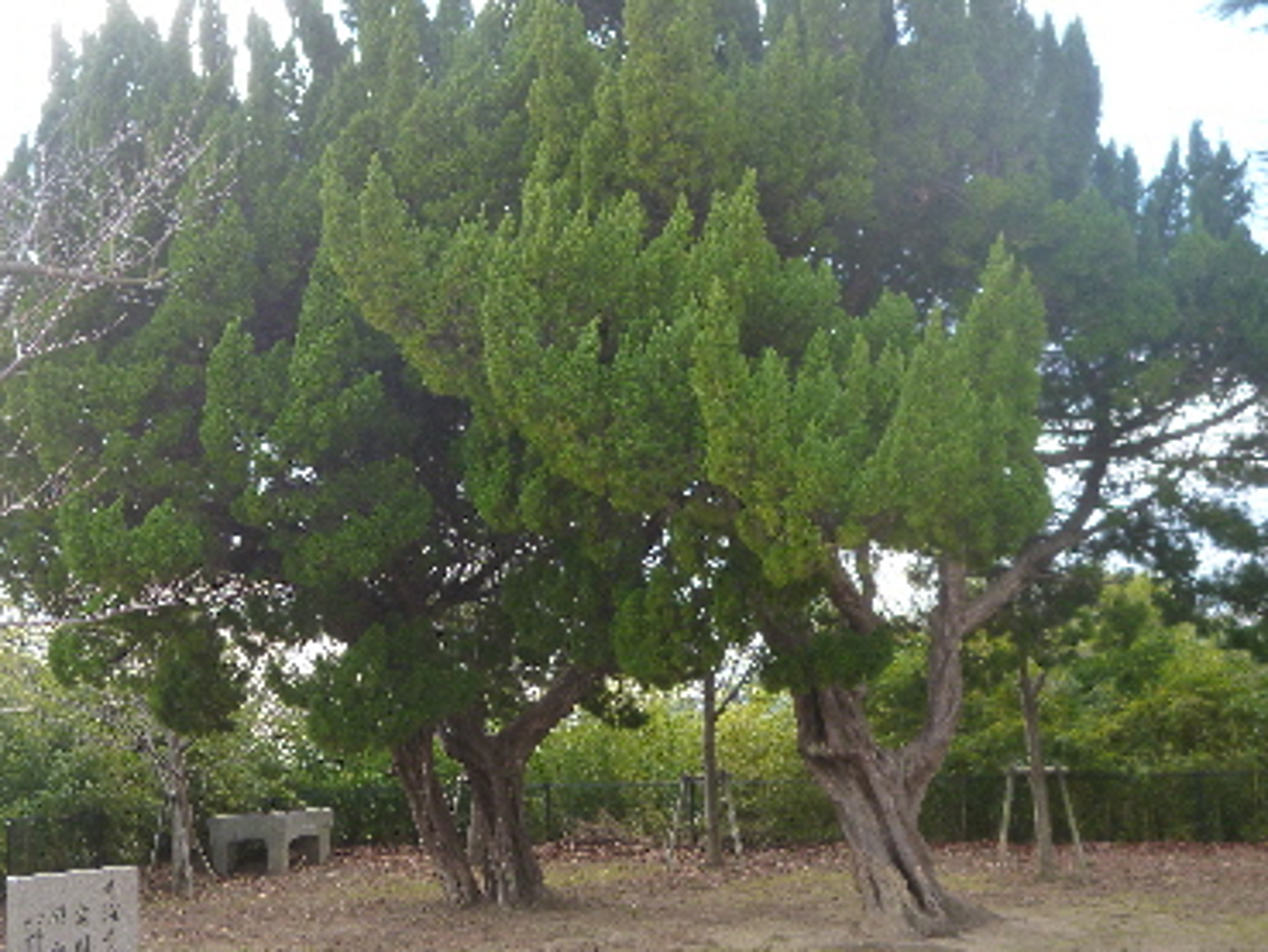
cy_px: 449
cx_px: 433
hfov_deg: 44.2
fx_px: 1539
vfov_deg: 34.4
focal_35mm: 42
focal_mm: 5.6
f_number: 2.8
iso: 160
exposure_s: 1/200
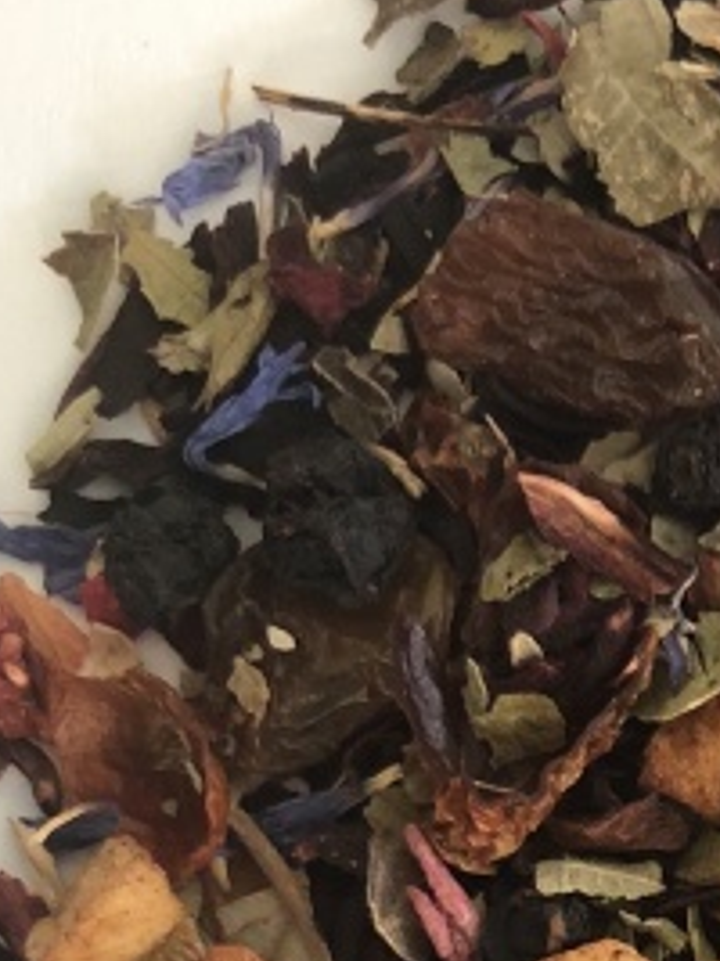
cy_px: 1256
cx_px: 850
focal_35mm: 88
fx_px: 2442
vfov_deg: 20.3
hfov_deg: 16.1
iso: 100
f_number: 1.8
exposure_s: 1/12
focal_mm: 3.99
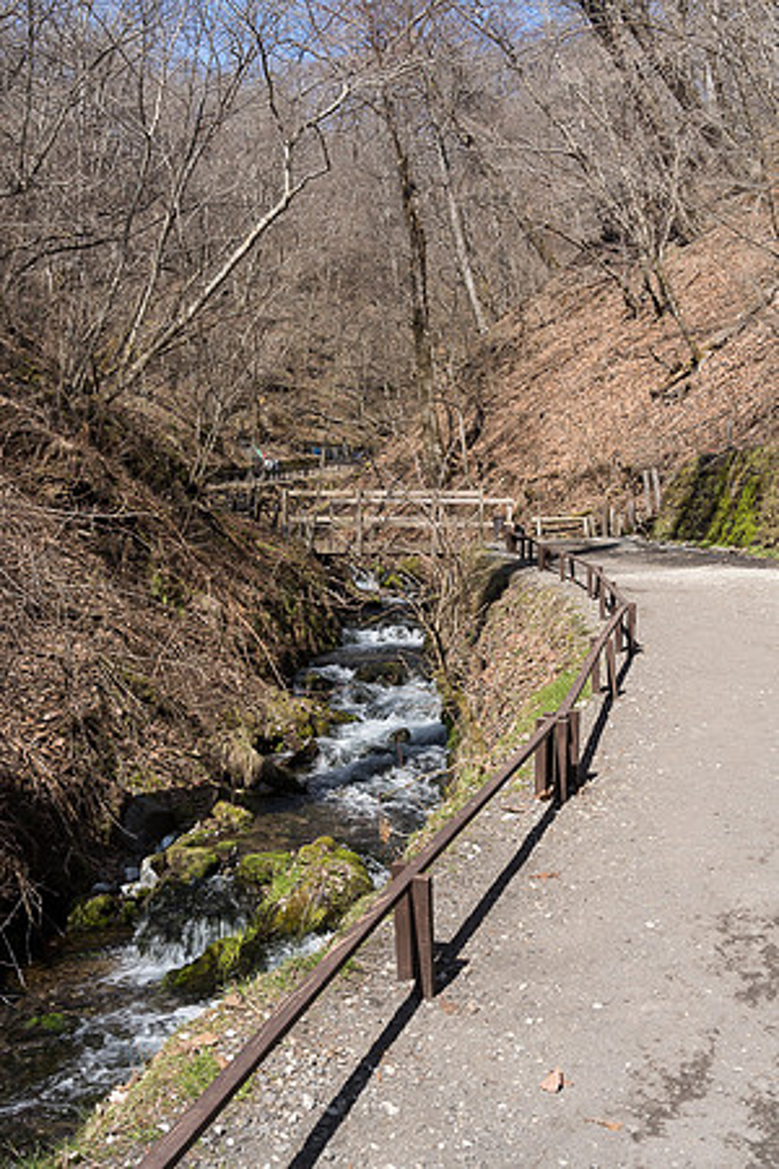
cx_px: 390
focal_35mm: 40
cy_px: 584
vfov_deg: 48.5
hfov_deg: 33.4
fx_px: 1298
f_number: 13
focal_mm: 40
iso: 100
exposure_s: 1/60
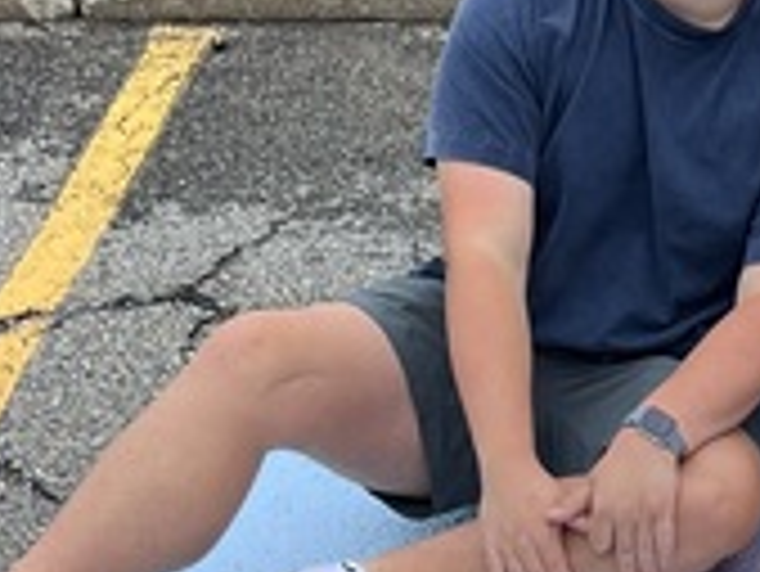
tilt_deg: -42.3
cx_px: 872
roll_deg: +4.0
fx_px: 2702
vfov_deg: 10.9
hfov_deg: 15.5
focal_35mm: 123
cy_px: 1198
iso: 50
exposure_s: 1/853
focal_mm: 5.7
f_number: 1.5
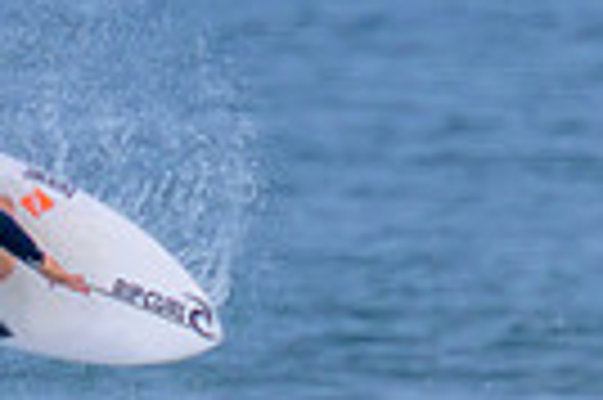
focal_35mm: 4762
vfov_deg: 0.3
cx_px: -277
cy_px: 355
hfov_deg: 0.4
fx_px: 79666
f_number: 11
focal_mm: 800
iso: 800
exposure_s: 1/2000
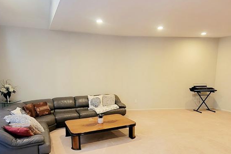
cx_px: 121
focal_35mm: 25
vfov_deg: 50.8
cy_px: 96
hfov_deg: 71.5
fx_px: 160
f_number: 2.2
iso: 160
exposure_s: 1/60.2
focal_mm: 2.2
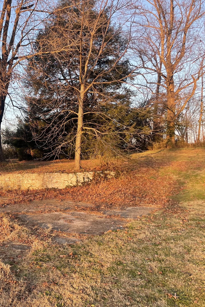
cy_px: 152
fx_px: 316
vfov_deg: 51.9
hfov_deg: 32.8
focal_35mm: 37
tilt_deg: +0.5
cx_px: -3
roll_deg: -1.2
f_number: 1.6
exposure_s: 1/500
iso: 32
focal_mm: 4.2
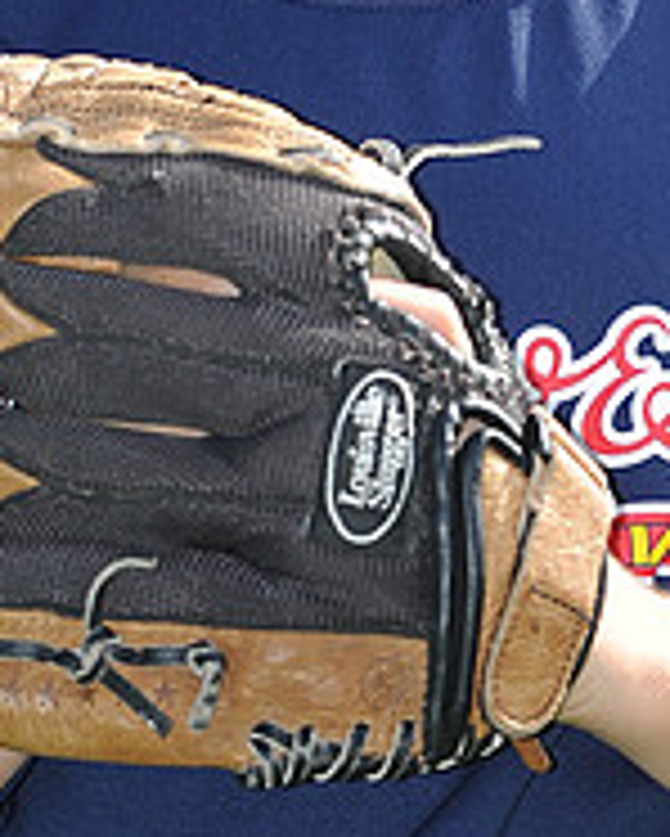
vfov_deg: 3.3
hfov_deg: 2.7
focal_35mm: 584
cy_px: -369
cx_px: 292
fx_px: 14464
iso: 200
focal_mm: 200
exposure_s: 1/640
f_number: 4.5
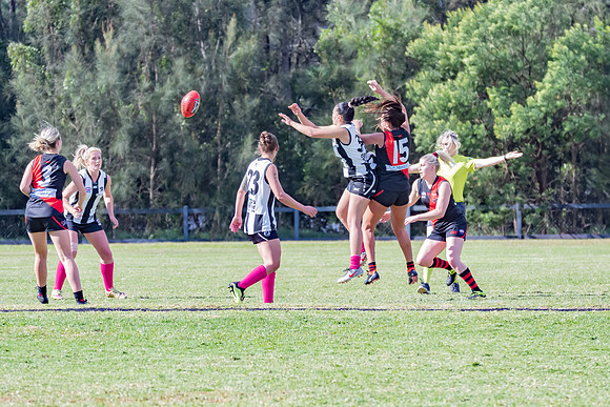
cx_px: 391
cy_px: 150
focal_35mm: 406
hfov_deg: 5.1
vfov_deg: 3.4
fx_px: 6886
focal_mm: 210
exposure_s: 1/1600
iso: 800
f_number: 6.3
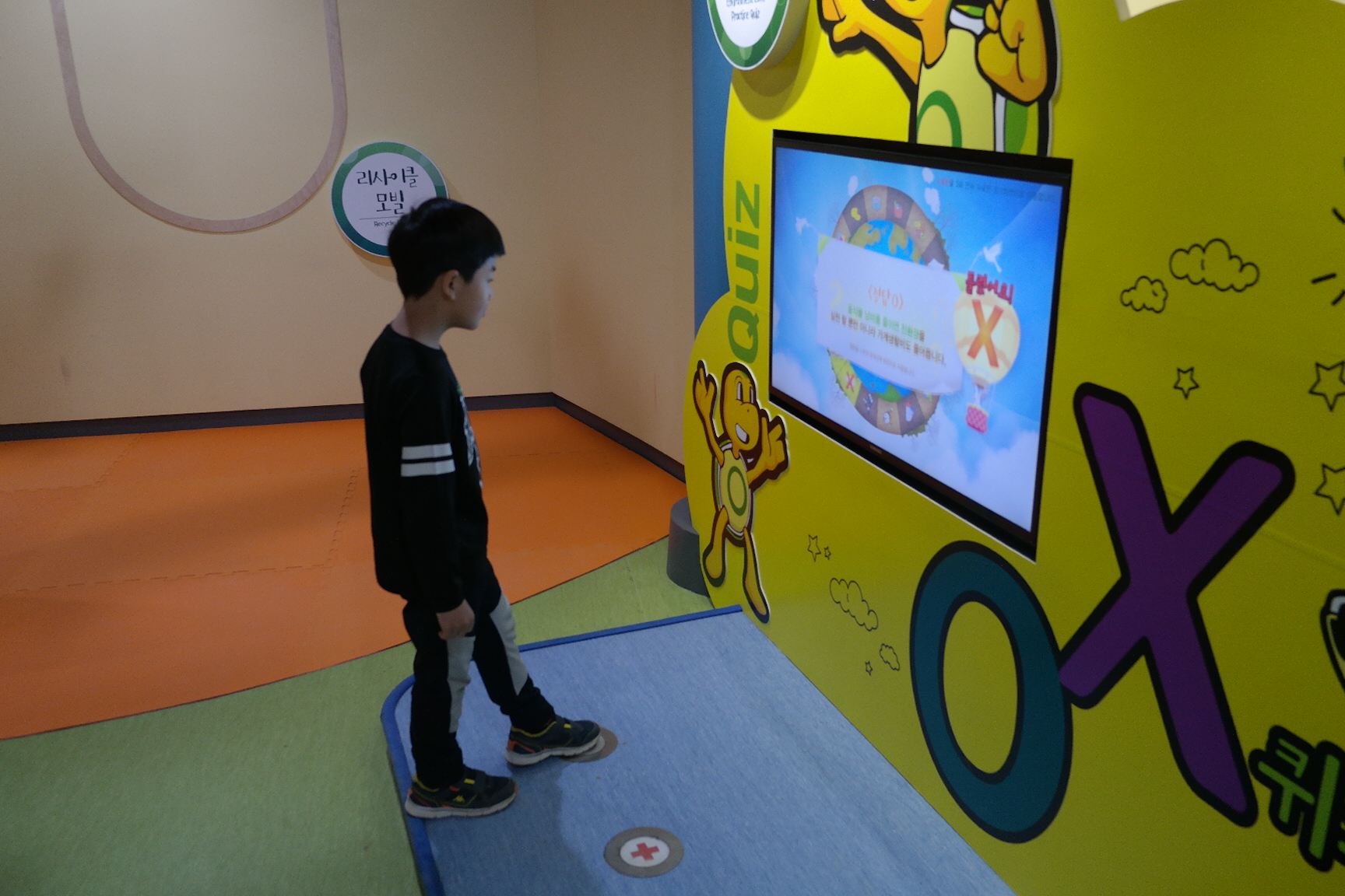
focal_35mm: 30
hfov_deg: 61.9
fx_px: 1121
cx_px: 672
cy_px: 448
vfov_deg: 43.6
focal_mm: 20
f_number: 3.5
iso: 400
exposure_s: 1/40
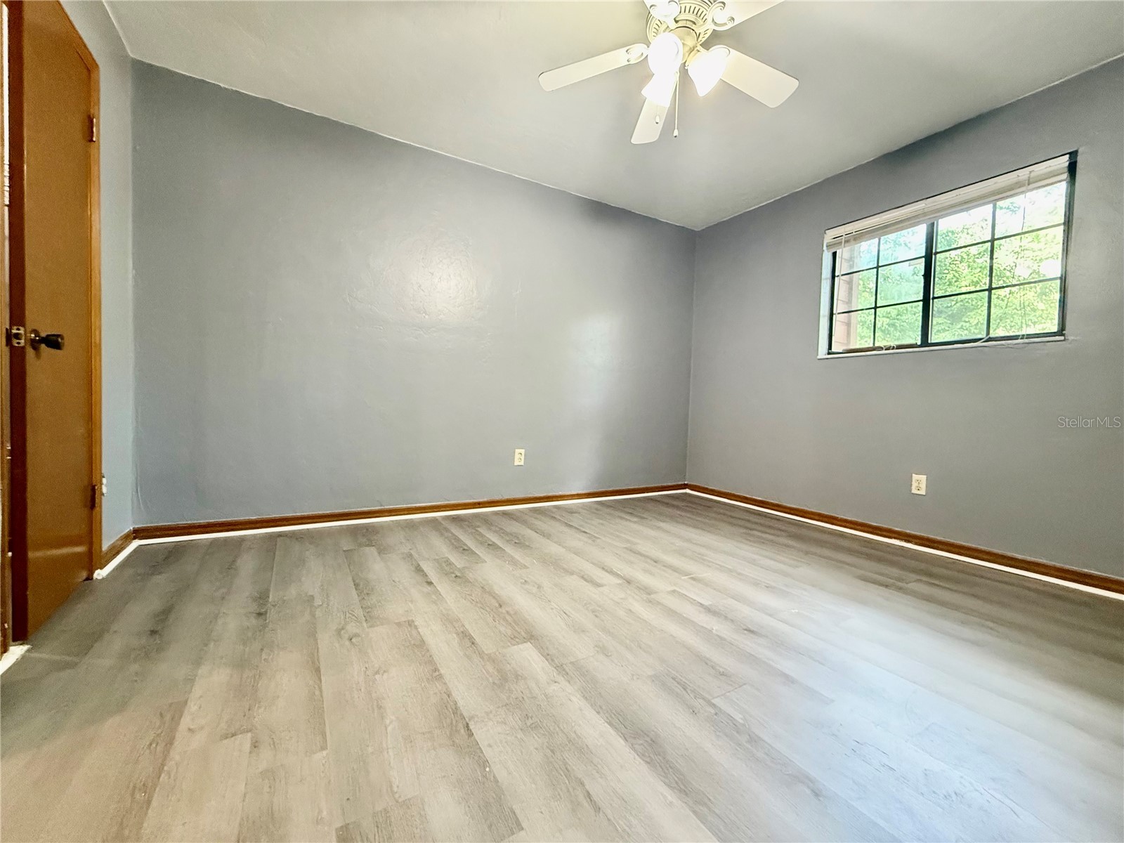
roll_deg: -2.9
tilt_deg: -2.0
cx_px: 562
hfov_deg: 102.1
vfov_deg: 85.7
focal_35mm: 14
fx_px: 455
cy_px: 422
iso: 640
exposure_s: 1/60
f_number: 2.2
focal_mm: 2.22
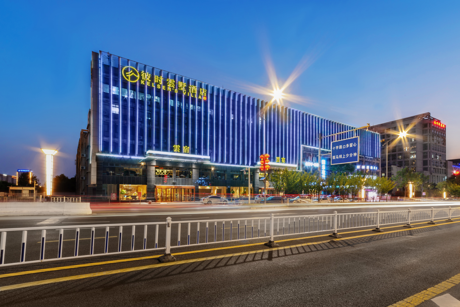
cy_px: 154
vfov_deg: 77.4
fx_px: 192
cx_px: 230
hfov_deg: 100.4
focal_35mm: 15
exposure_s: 25
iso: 100
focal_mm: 15
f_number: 25
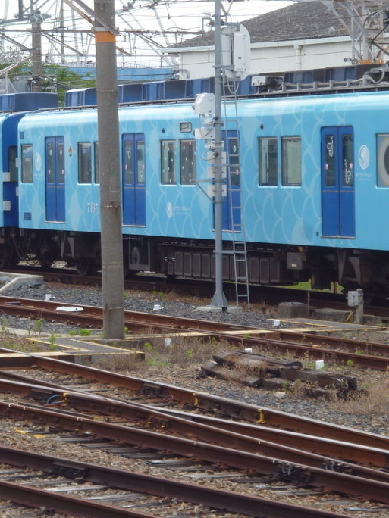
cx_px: 167
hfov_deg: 8.6
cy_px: 210
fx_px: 2577
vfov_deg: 11.5
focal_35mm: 172
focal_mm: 17.5
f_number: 6.2
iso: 100
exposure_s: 1/125
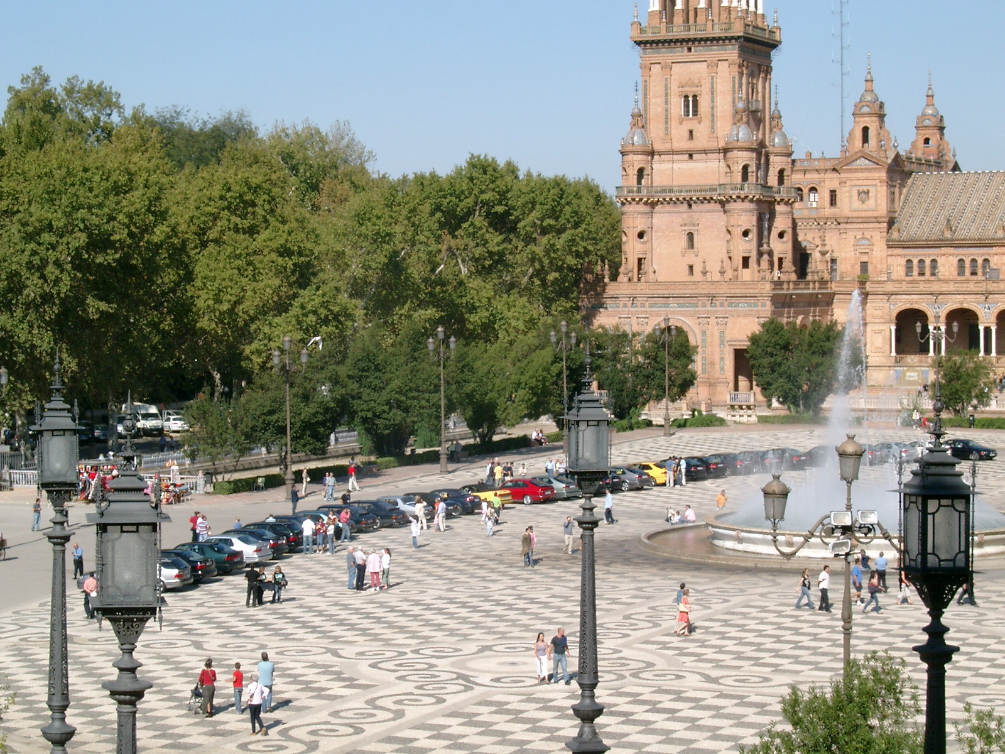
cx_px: 502
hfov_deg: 22.5
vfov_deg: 17.0
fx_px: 2526
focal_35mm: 87
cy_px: 377
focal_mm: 17.7
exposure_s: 1/320
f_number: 8
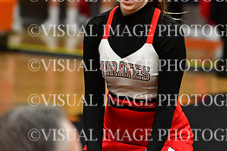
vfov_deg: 2.1
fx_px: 4189
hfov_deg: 3.1
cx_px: 153
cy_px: 48
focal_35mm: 664
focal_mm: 200
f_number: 3.5
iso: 4000
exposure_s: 1/500
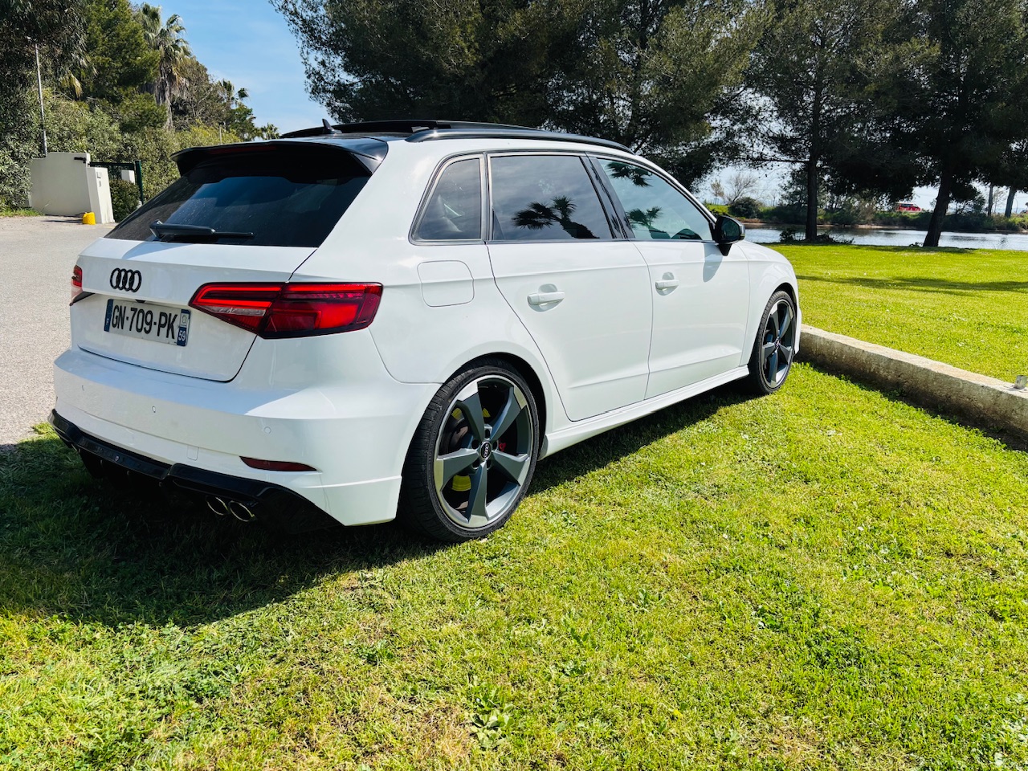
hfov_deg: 67.3
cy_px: 386
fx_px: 772
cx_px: 514
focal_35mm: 26
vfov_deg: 53.1
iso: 50
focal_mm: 5.96
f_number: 1.6
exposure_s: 1/3937
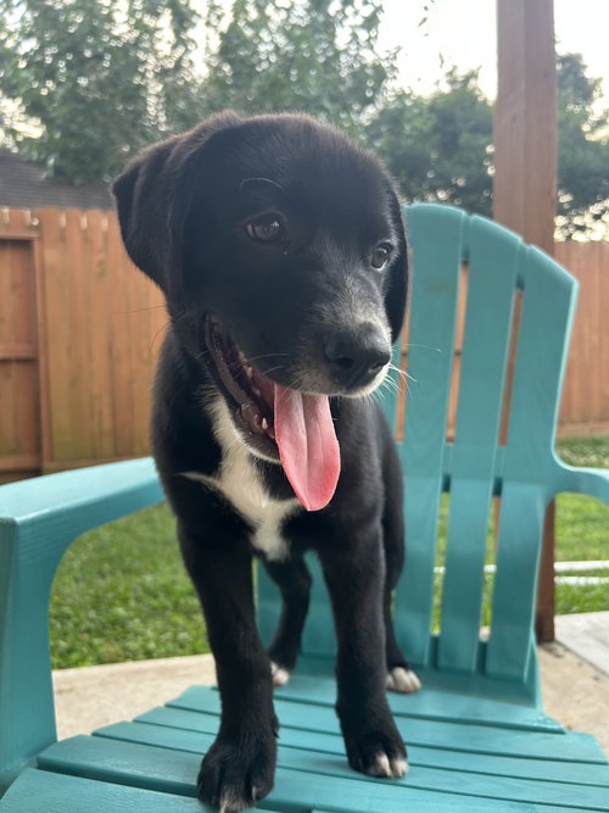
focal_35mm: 26
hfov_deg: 53.0
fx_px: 610
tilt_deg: -5.7
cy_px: 406
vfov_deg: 67.3
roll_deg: -1.2
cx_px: 304
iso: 40
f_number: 1.5
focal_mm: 5.7
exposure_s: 1/224
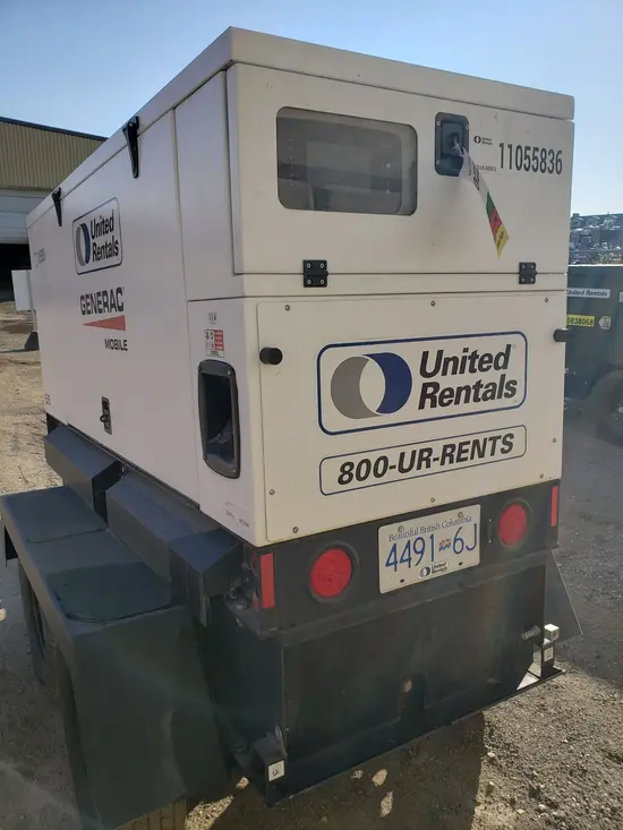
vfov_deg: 67.3
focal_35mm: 26
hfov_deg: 53.1
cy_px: 415
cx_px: 312
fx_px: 624
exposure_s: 1/1301
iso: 50
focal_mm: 4.3
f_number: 2.4
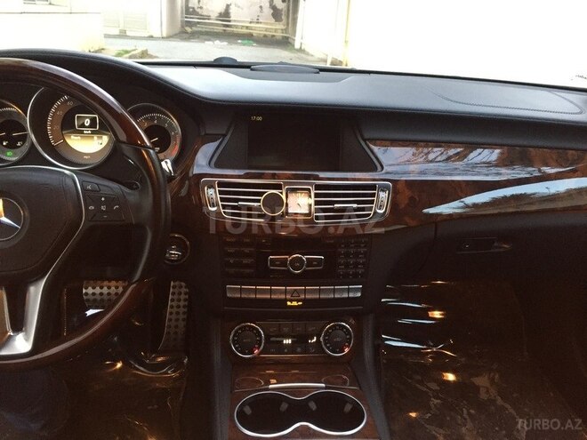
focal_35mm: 29
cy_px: 220
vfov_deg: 48.2
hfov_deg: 61.7
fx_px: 492
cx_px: 294
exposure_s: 1/33
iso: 250
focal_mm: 4.15
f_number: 2.2
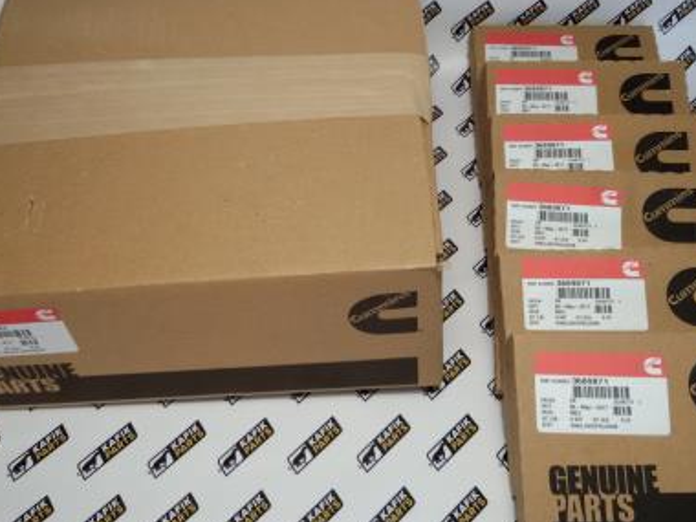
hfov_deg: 42.9
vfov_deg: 32.9
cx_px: 337
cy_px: 261
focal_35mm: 44
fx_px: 885
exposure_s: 1/33
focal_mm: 2.93
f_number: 2.4
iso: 64
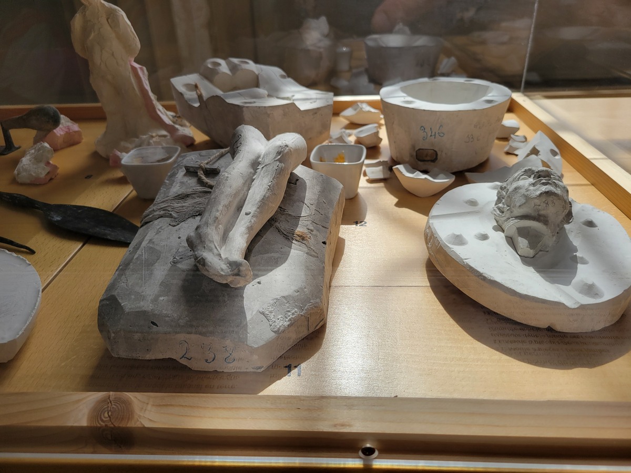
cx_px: 316
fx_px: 474
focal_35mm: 26
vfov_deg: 53.1
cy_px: 236
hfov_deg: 67.3
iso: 40
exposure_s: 1/1067
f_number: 1.8
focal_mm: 5.4
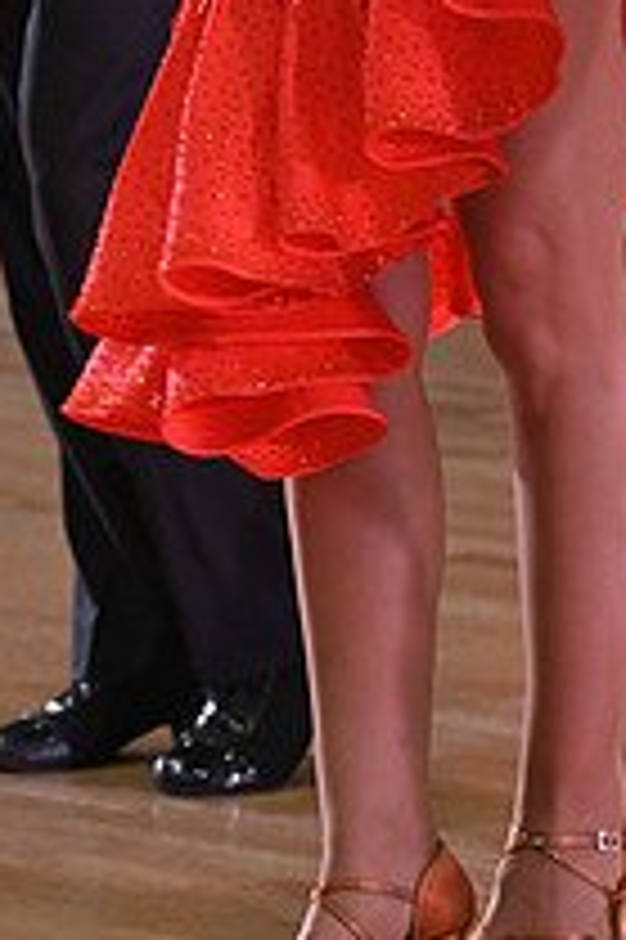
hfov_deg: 4.0
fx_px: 9065
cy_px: -234
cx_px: 178
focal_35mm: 347
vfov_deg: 5.9
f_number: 5
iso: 2000
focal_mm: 125
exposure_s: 1/320
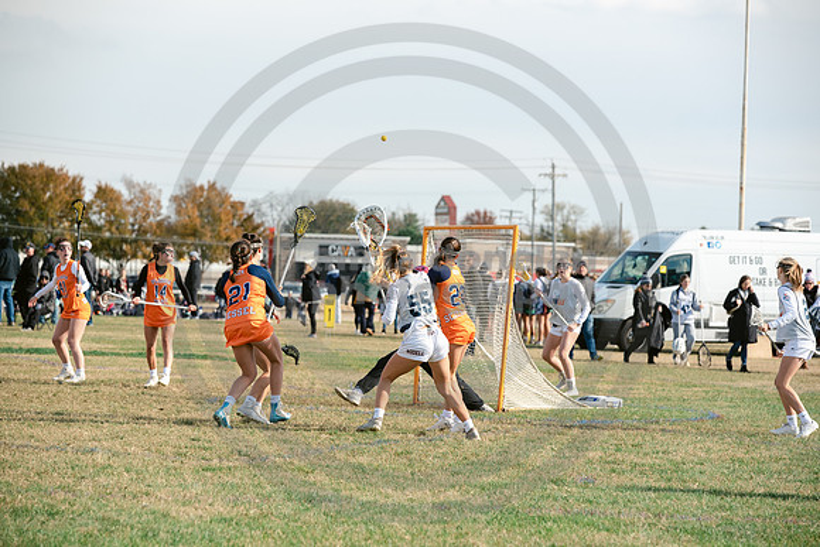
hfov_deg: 15.2
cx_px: 410
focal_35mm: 135
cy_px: 274
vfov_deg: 10.2
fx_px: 3076
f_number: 5
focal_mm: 135
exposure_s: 1/1600
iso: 250
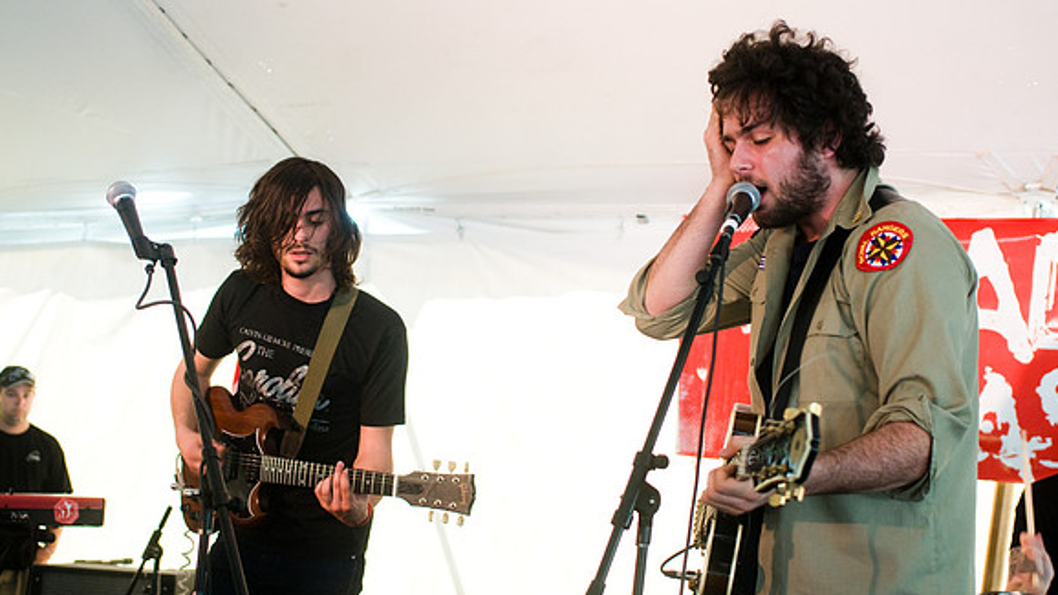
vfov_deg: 19.1
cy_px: 277
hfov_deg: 33.3
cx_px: 529
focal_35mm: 63
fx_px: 1767
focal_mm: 40
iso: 800
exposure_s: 1/125
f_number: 3.2
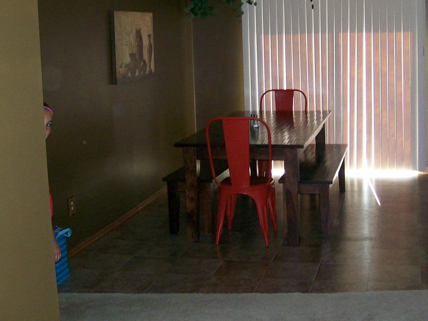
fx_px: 680
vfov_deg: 26.4
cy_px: 114
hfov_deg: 34.8
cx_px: 251
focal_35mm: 55
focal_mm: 6
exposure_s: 1/64
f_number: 2.7
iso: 140
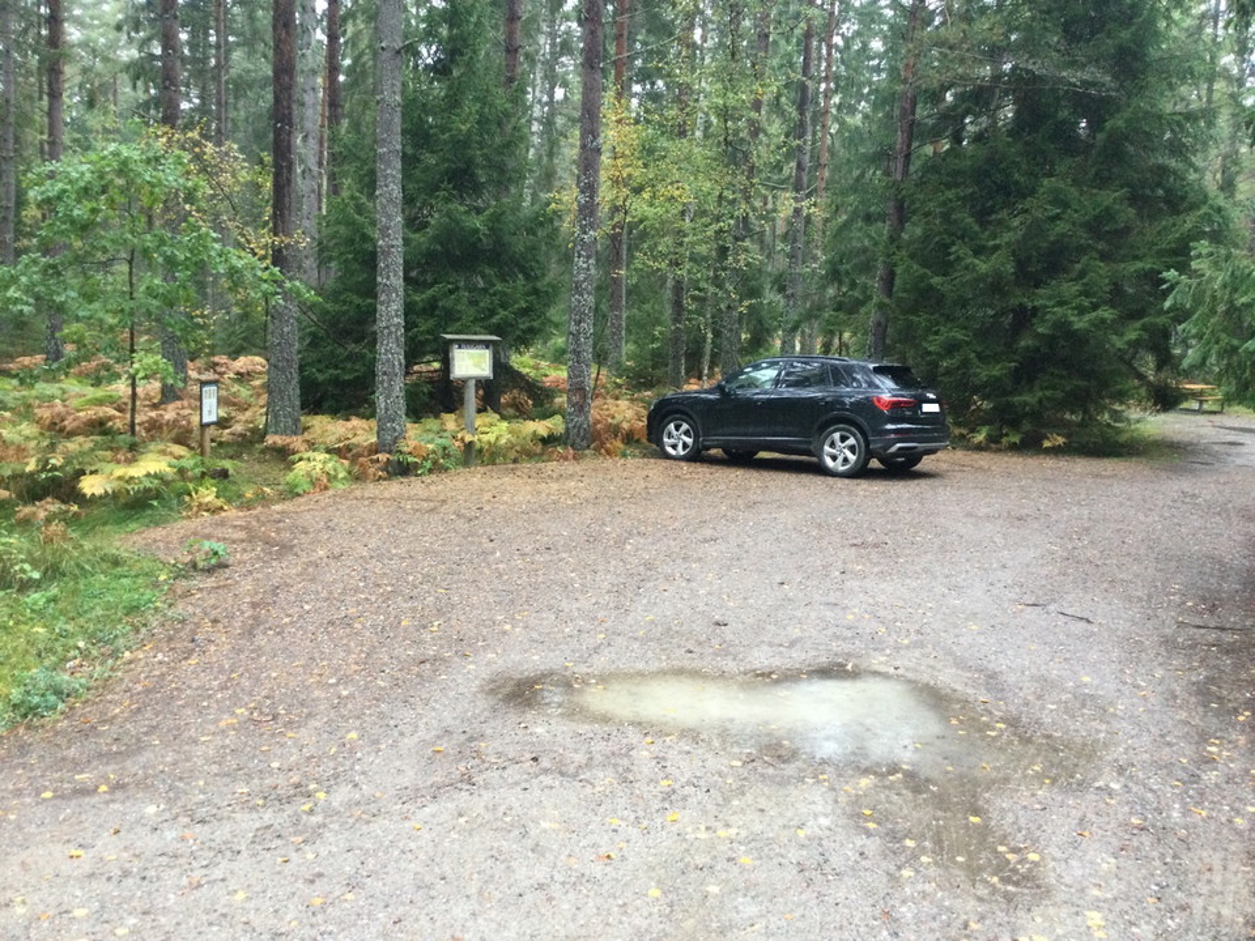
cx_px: 628
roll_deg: -2.9
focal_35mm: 31
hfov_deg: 58.4
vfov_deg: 45.4
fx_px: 1124
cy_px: 470
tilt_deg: -6.8
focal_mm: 3.3
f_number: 2.4
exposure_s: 1/33
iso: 125
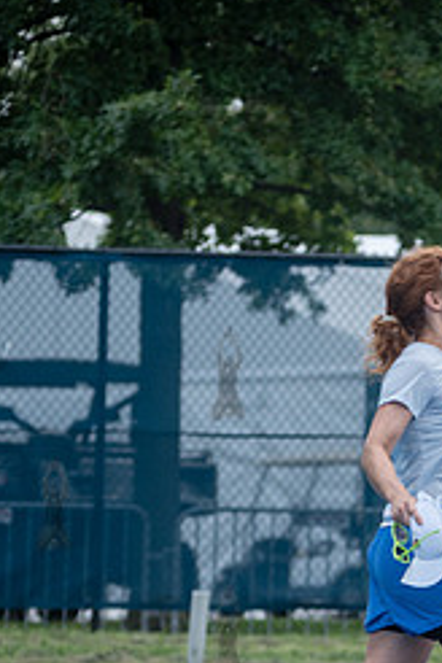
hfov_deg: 3.0
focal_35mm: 463
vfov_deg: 4.5
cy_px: 537
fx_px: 8526
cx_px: 708
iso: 160
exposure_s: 1/640
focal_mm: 155
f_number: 5
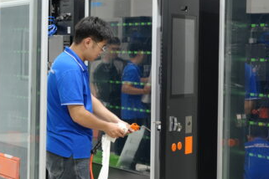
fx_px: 696
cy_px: 43
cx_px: 137
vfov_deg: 14.6
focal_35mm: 93
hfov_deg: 21.9
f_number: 3.2
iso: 1000
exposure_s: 1/125
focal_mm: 38.9
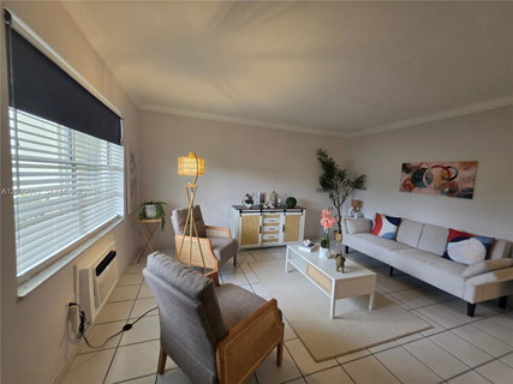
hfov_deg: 106.2
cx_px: 256
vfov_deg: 89.9
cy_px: 192
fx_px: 193
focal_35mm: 13
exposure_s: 1/120
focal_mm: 2.2
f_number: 1.9
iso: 200
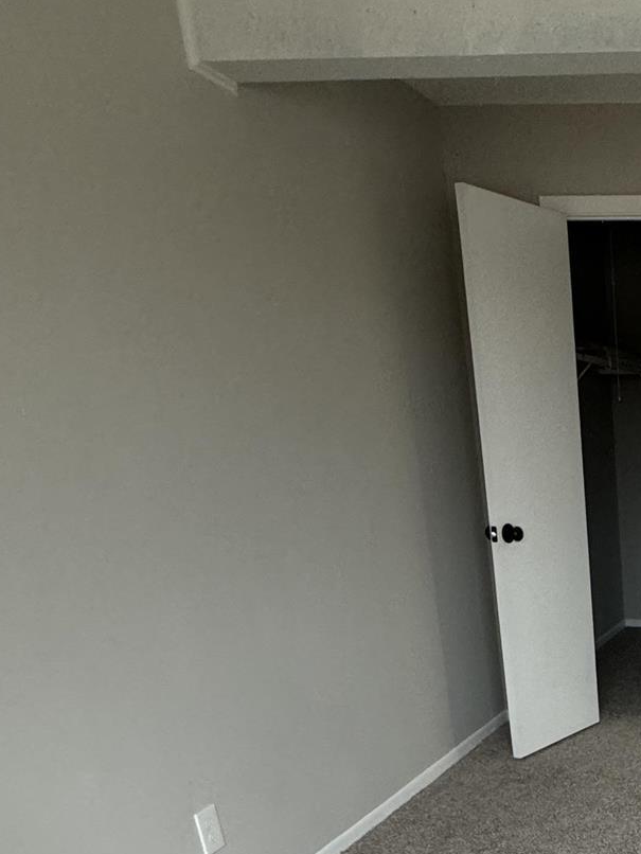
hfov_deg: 30.5
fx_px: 987
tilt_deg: -23.8
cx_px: 771
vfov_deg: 41.1
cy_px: 844
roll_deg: +0.5
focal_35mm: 40
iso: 200
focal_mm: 2.22
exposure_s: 1/120
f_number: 2.2
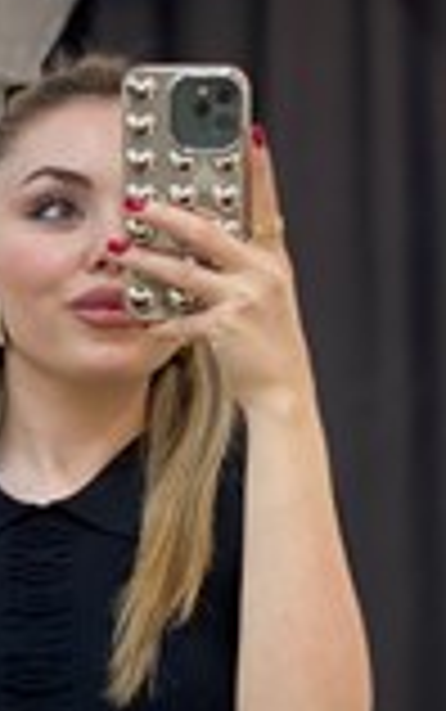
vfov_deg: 14.2
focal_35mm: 144
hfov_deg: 9.1
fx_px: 2795
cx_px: 14
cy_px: 781
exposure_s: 1/100
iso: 100
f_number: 2
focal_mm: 6
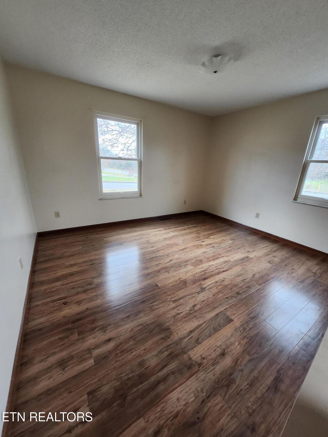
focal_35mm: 13
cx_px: 164
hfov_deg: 89.9
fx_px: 164
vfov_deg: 106.2
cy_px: 218
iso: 320
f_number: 2.2
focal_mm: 1.74
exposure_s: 1/30
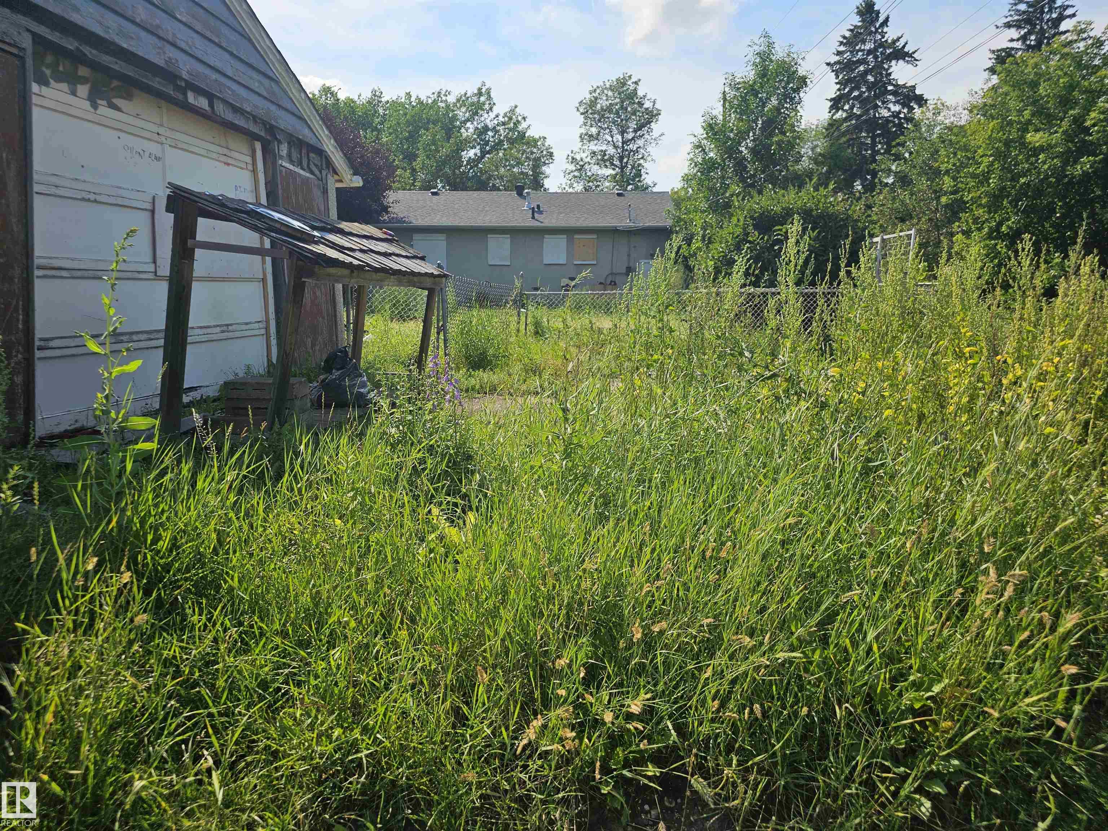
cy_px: 416
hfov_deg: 73.9
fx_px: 736
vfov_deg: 58.9
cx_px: 554
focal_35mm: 23
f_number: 1.7
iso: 10
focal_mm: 6.3
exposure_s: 1/848
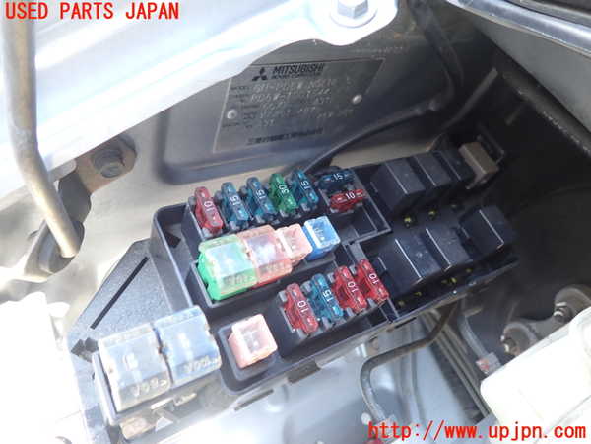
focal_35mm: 25
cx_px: 296
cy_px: 222
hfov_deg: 69.4
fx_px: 427
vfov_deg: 54.9
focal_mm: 4.5
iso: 200
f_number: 2
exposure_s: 1/60
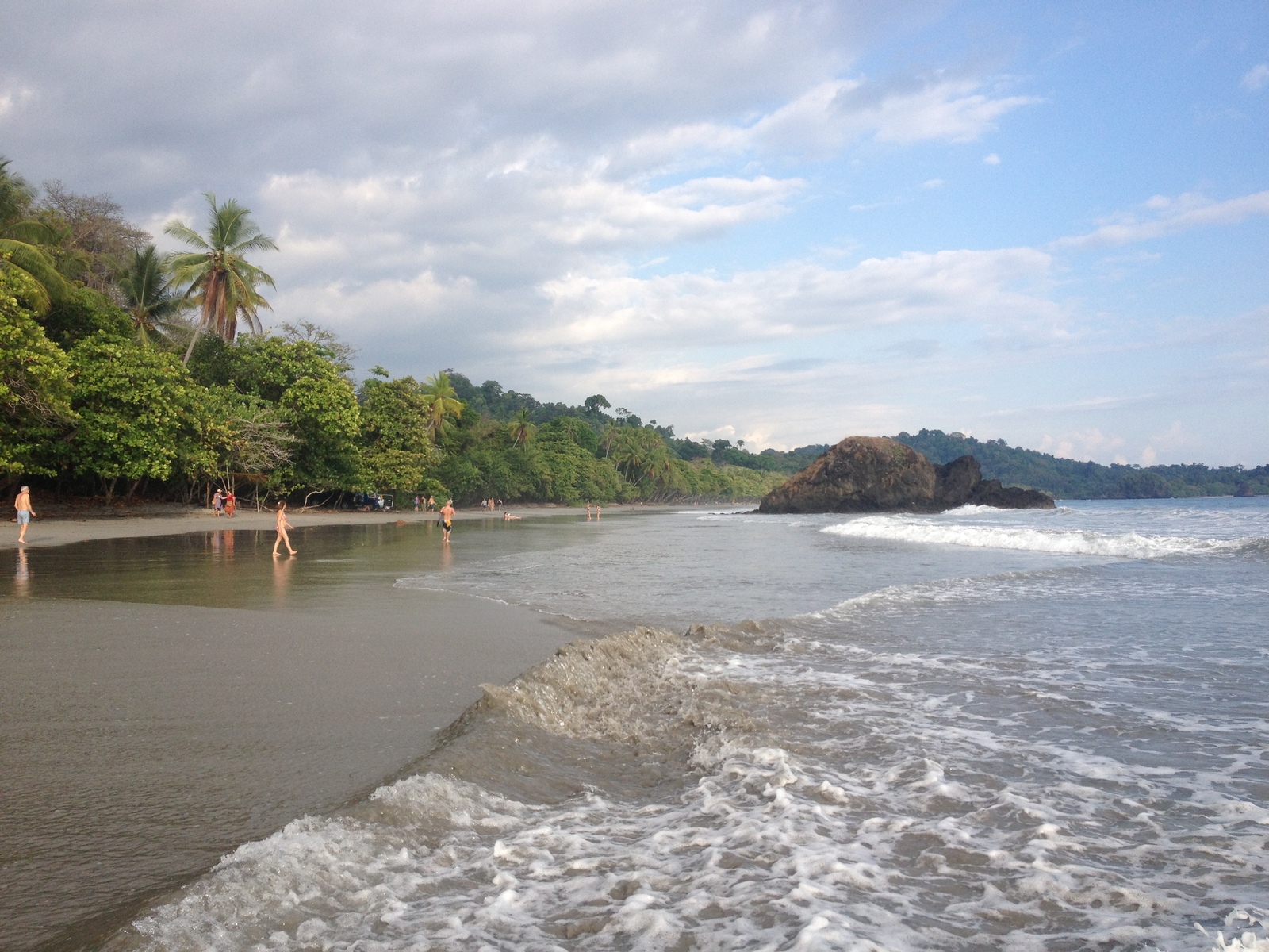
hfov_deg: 52.6
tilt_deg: -1.3
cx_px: 634
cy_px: 476
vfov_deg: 40.7
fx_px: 1283
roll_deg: +1.3
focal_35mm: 35
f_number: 2.4
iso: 50
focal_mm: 4.28
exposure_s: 1/1227
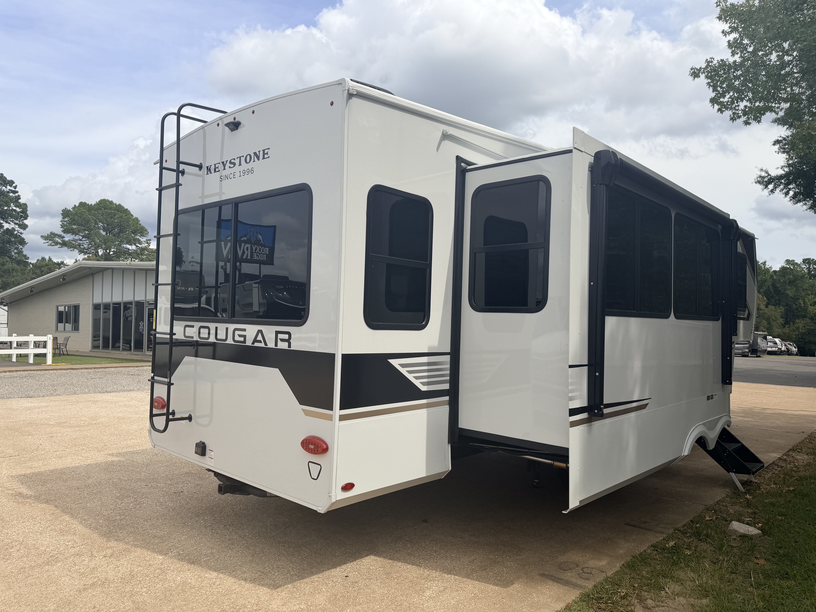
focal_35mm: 24
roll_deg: +0.1
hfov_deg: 71.6
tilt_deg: +2.1
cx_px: 408
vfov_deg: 56.8
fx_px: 566
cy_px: 306
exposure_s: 1/5714
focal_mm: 6.76
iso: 80
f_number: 1.78
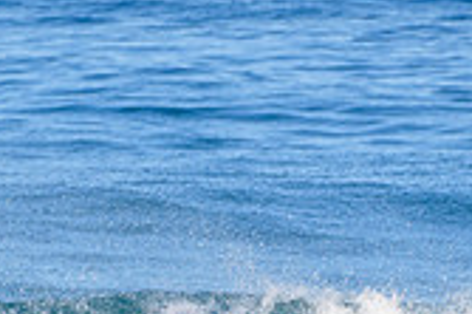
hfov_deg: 0.8
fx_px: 34173
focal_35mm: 2609
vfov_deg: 0.5
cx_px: 124
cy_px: 406
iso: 400
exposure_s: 1/2000
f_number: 5.6
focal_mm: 500
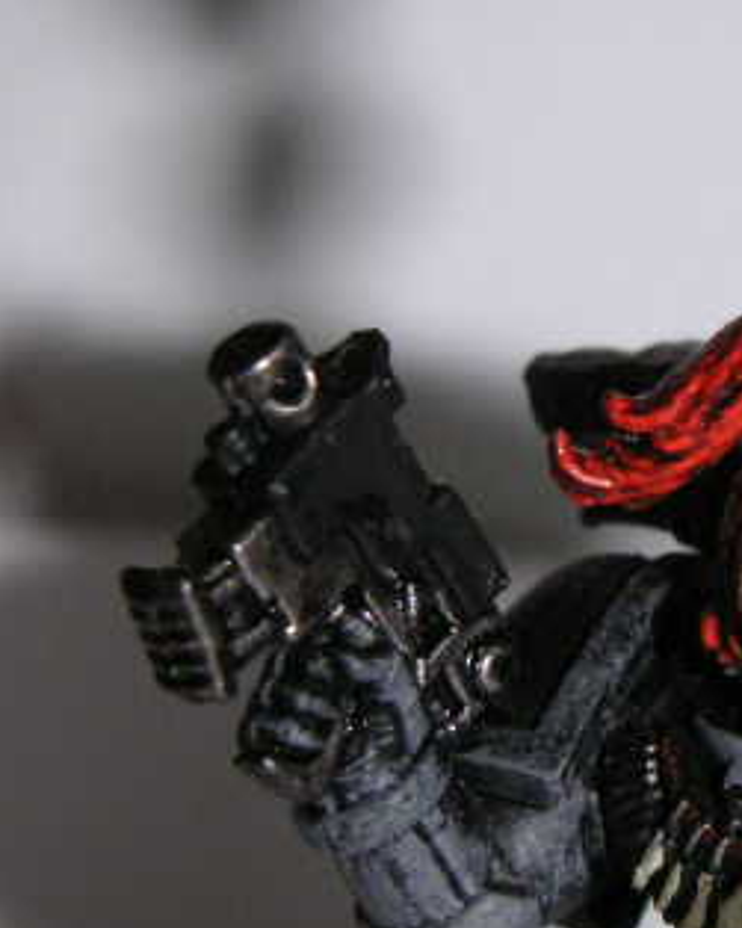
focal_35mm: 221
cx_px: 748
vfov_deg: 8.7
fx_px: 6069
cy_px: 659
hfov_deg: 7.0
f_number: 8
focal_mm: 14.4
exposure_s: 1/111
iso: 200
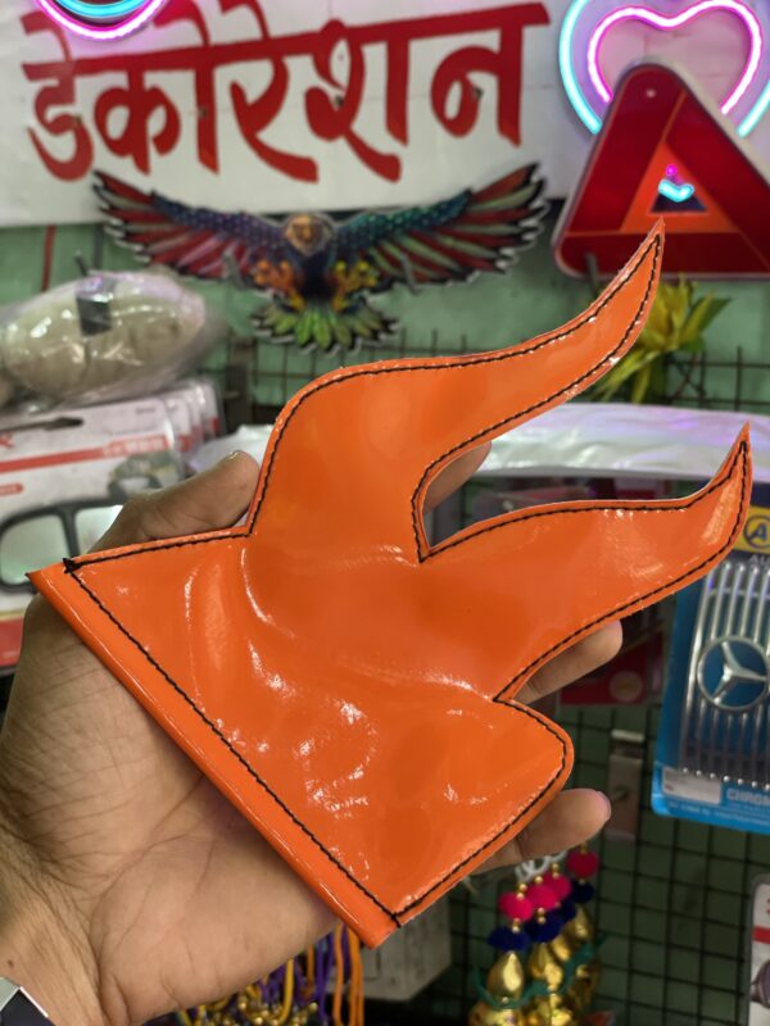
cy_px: 513
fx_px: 1542
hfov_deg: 28.0
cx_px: 385
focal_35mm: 52
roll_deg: -0.1
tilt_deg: -8.1
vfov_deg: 36.8
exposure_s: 1/100
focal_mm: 6
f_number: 2
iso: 200
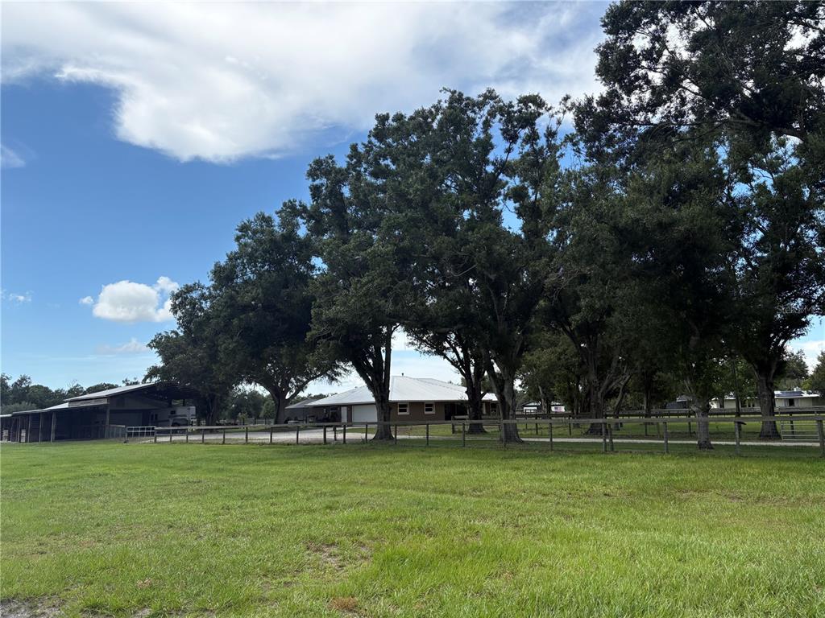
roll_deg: +1.9
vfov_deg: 53.1
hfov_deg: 67.3
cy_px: 309
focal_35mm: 26
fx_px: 620
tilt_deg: +9.3
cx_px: 412
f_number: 1.6
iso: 64
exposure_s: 1/2538
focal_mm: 5.96
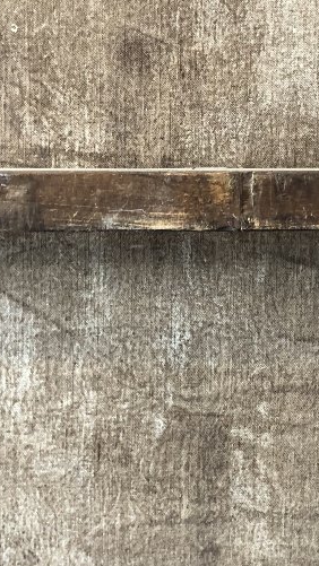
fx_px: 1097
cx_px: 223
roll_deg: -2.6
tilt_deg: -8.5
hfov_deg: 16.5
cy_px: 203
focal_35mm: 73
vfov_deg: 28.8
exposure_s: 1/17
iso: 50
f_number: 1.8
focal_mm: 4
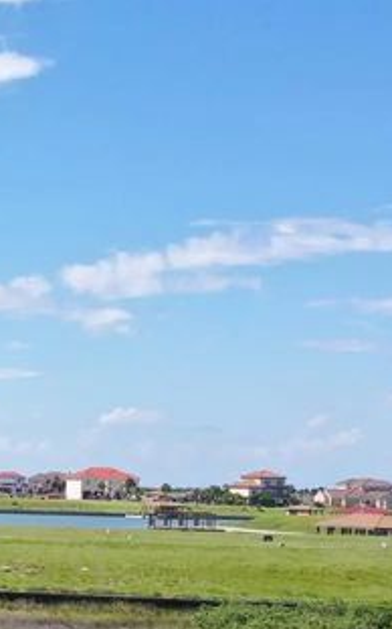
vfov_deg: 21.6
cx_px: -440
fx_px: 1609
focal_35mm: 94
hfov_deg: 12.0
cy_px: 559
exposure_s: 1/400
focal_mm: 10.26
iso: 100
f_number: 5.6
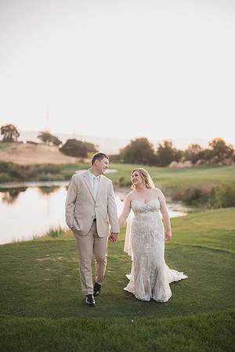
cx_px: 118
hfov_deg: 27.0
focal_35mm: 50
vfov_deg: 39.6
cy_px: 176
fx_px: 490
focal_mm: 50
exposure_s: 1/800
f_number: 1.2
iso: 640
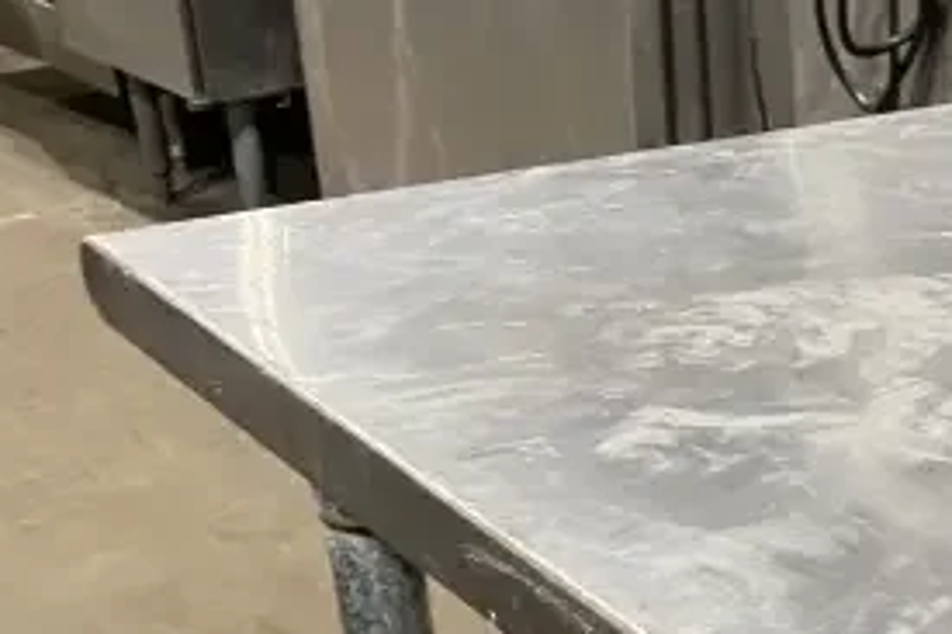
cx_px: 973
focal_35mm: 80
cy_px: 1131
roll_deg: -2.9
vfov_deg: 14.9
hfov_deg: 24.1
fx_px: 2114
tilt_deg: -39.3
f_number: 1.6
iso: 250
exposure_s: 1/60
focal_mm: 4.2
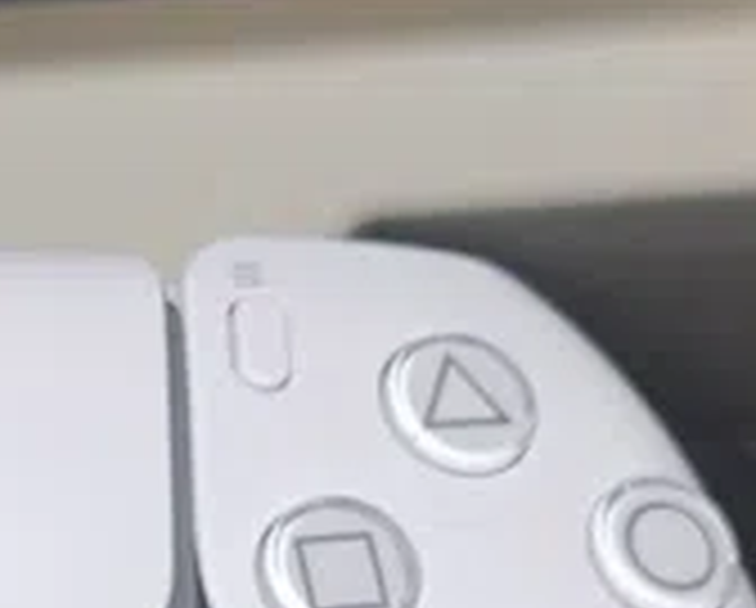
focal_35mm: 89
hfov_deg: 19.7
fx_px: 1995
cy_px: 1036
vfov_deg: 15.3
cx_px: -234
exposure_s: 1/15
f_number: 1.78
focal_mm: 6.76
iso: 80
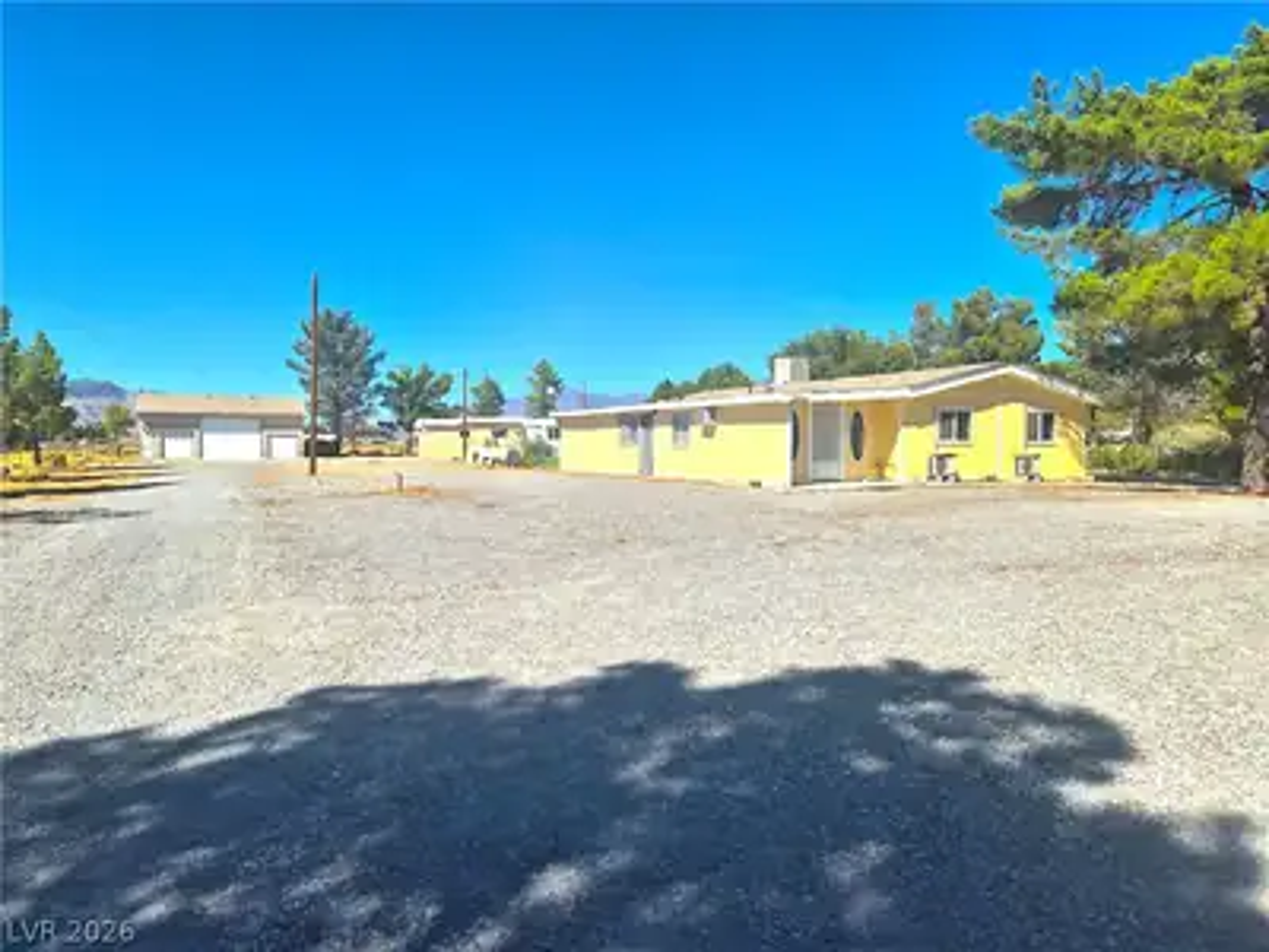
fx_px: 843
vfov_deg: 58.9
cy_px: 476
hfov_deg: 73.9
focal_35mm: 23
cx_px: 634
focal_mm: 5.4
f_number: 1.8
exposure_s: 1/7696
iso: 64
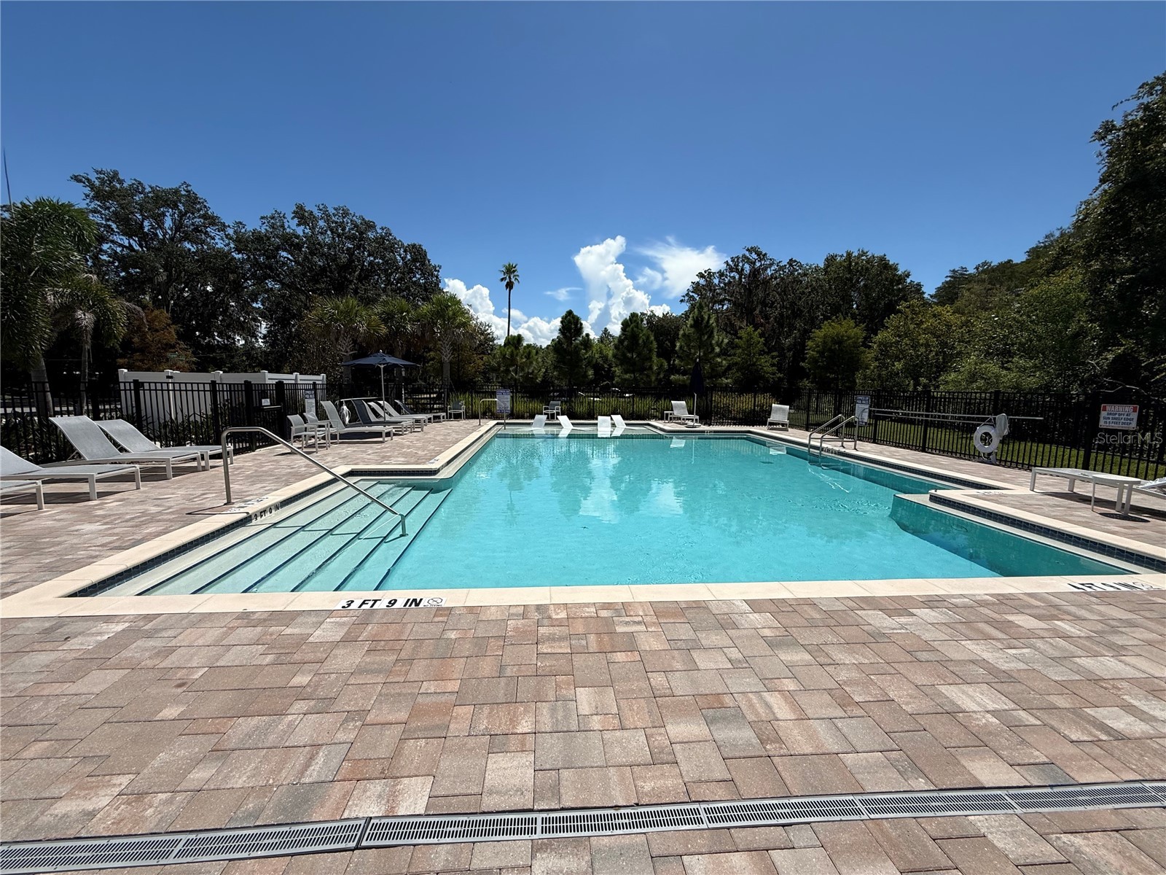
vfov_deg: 85.7
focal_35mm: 14
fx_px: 472
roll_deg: +1.2
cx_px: 583
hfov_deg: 102.1
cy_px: 438
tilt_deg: -6.0
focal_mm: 2.22
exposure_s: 1/5155
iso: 50
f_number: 2.2
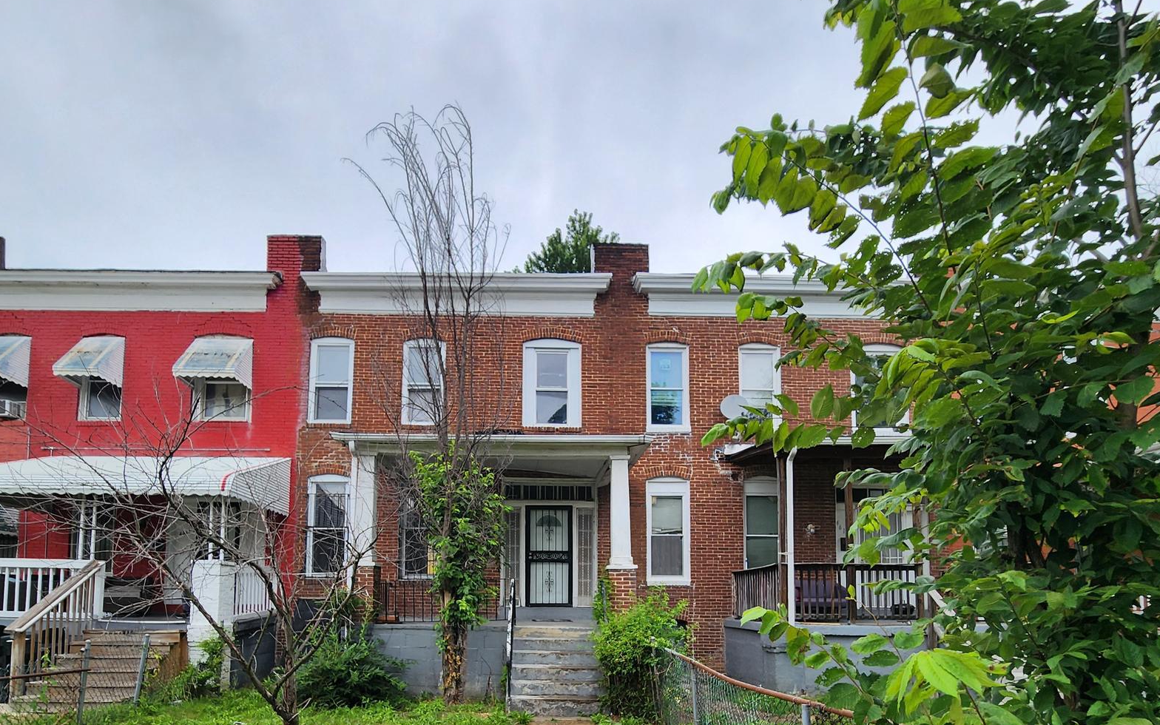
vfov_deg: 60.8
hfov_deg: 90.9
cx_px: 530
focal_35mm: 18
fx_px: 569
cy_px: 557
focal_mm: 2.2
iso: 50
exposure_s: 1/201
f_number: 2.2
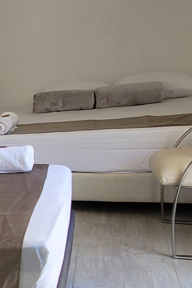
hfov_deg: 18.5
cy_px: 206
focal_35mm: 50
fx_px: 400
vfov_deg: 38.8
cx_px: -184
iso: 50
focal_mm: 1.74
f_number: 2.2
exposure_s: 1/120
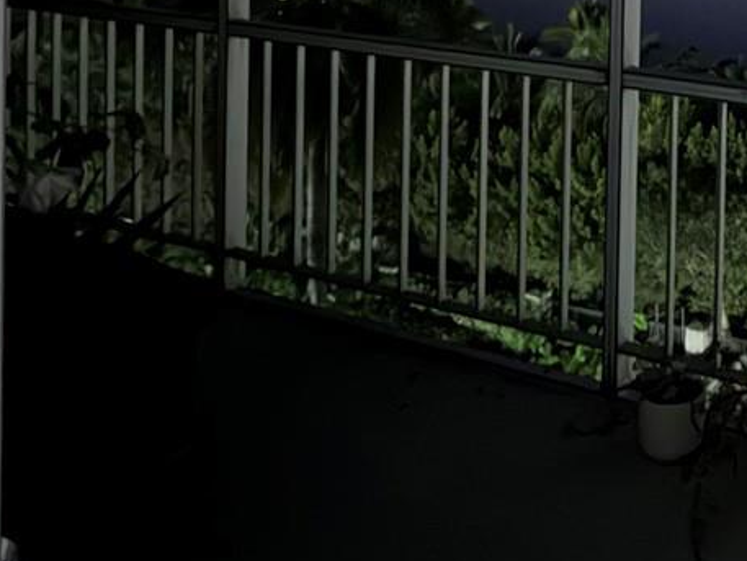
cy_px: -162
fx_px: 1058
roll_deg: -1.2
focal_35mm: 49
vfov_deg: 25.6
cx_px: 897
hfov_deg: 32.2
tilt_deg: -1.5
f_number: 2.2
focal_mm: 2.22
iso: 1250
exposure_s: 1/6
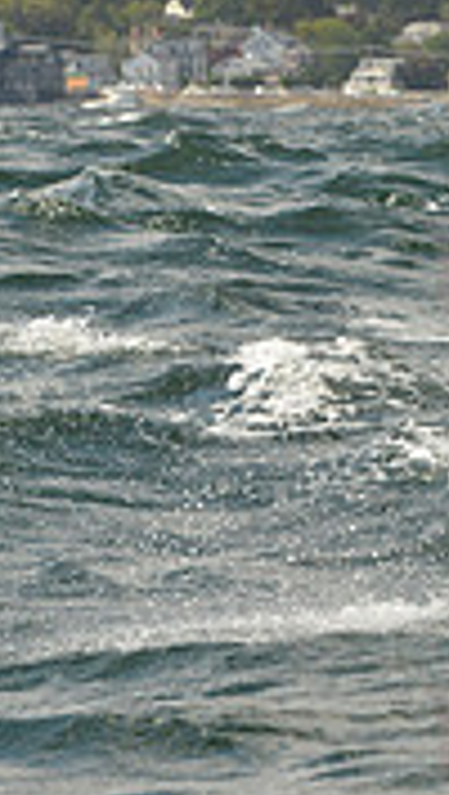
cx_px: 1293
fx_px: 9029
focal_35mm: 428
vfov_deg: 5.0
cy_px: 362
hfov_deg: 2.8
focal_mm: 125
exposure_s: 1/1600
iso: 400
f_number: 9
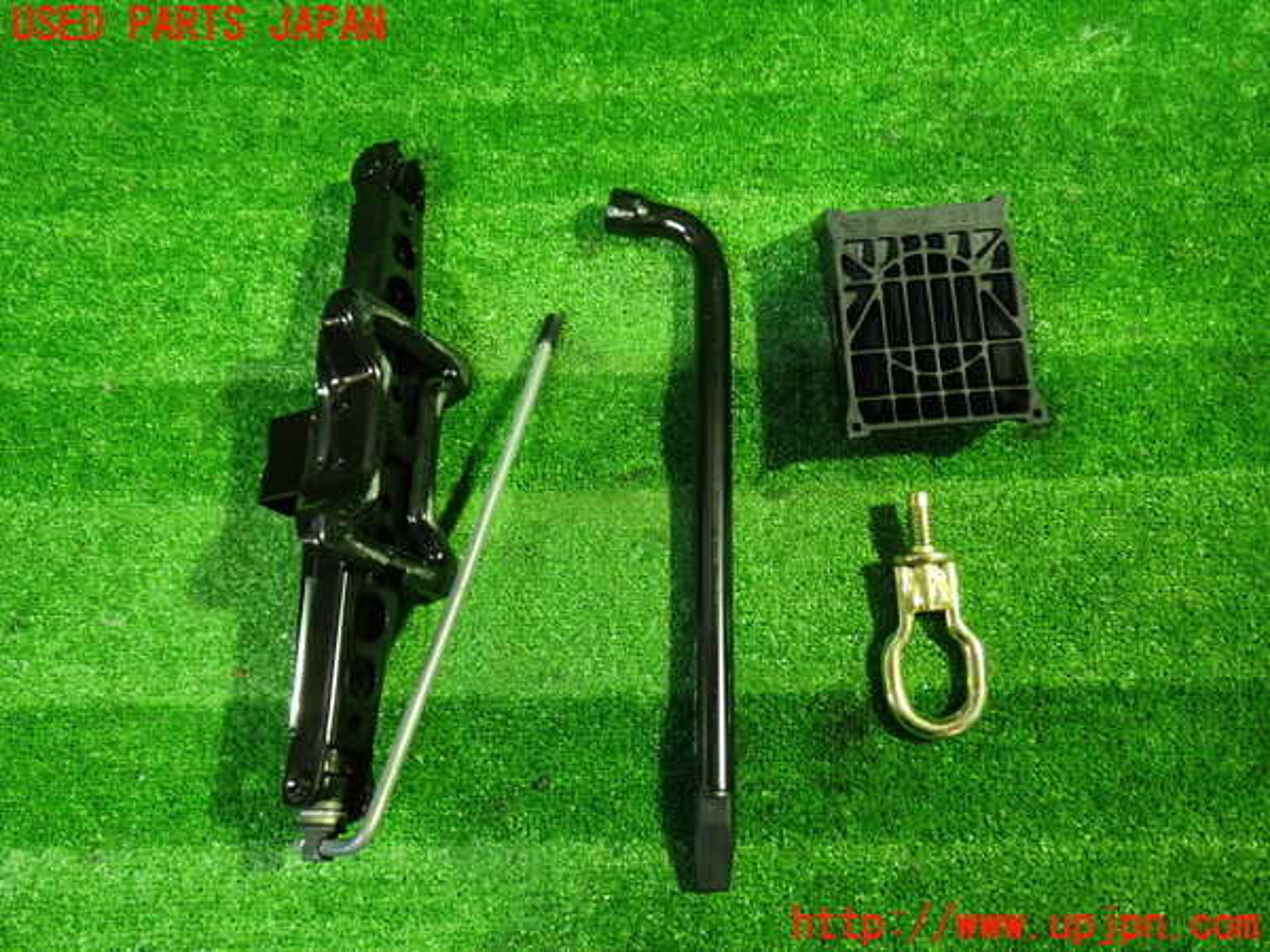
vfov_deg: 46.8
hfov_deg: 60.0
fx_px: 1101
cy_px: 476
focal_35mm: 30
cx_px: 635
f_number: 2.3
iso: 800
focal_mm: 5.4
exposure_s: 1/25
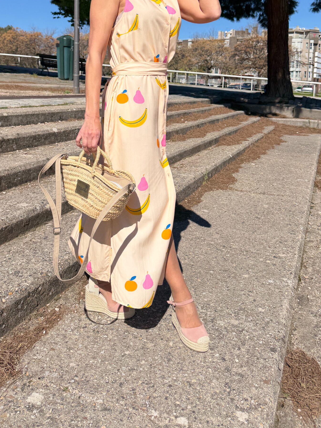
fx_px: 420
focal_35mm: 34
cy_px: 126
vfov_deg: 52.4
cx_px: 149
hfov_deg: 41.8
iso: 80
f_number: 1.78
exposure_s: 1/7353
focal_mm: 6.76
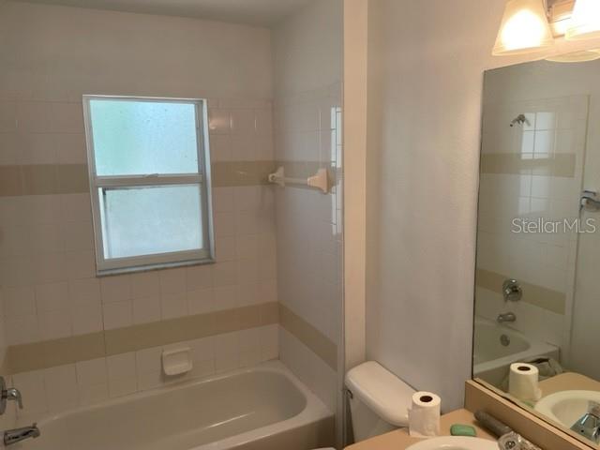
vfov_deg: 53.1
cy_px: 225
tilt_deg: -8.3
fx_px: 451
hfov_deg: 67.3
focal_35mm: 26
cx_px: 300
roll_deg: +0.7
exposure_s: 1/120
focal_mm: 4.2
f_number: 1.6
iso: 100
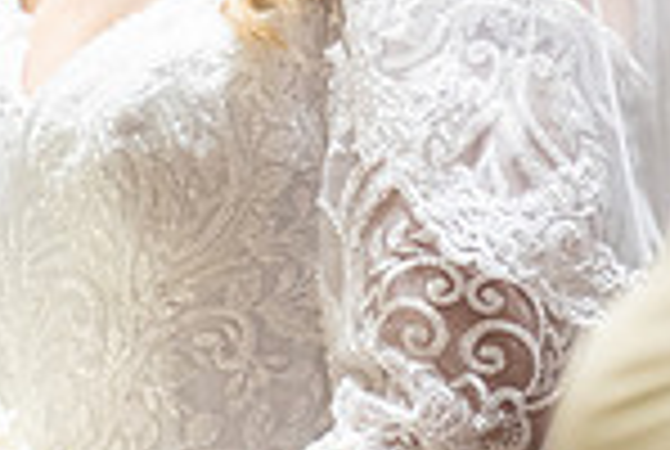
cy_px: -196
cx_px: 117
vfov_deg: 1.8
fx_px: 14490
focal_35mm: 777
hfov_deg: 2.6
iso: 3200
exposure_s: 1/250
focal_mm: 200
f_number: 2.8
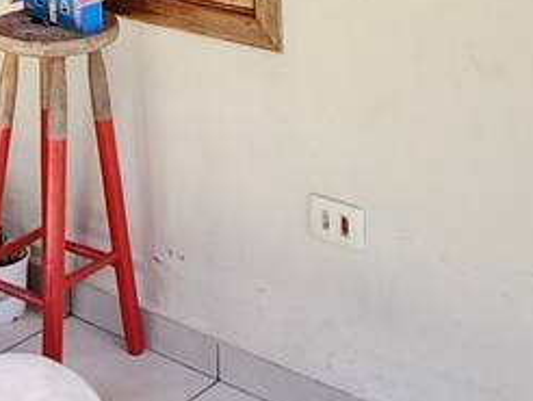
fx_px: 1171
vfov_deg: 16.5
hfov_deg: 25.6
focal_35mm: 76
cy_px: -301
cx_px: 202
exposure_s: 1/180
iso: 50
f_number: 2.2
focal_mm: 2.2
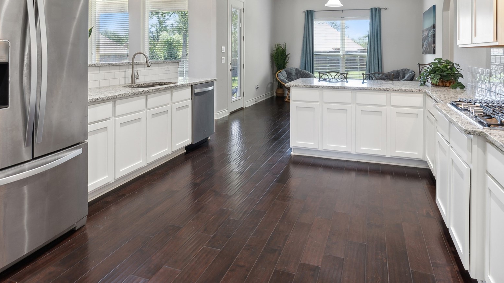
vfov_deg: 43.7
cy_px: 55
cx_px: 253
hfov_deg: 74.1
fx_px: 334
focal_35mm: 25
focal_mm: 17
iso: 200
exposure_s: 1/15
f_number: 5.6
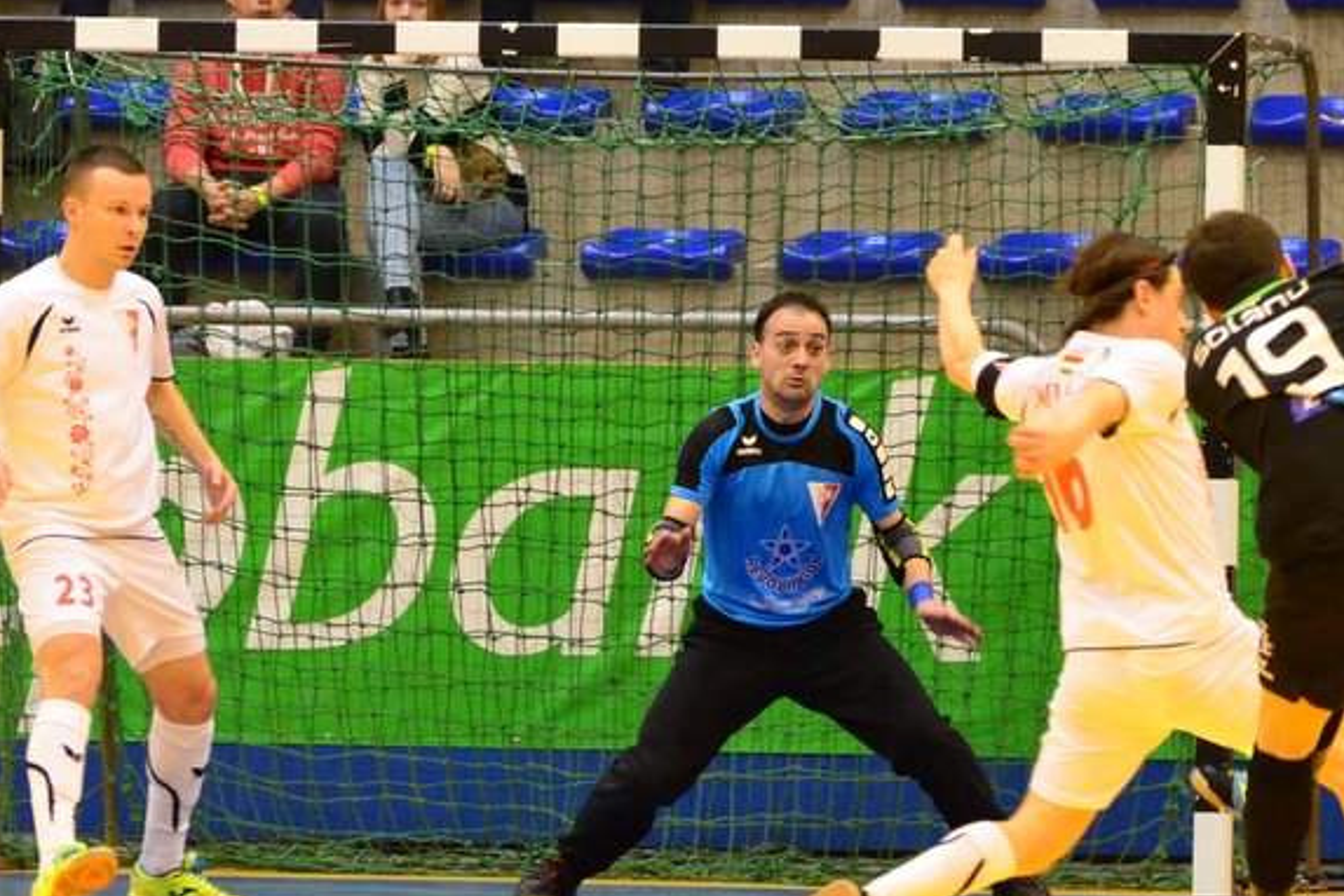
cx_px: 746
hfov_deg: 6.3
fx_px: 12121
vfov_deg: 4.2
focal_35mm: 325
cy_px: 509
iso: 3200
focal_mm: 155
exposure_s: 1/320
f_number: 4.8
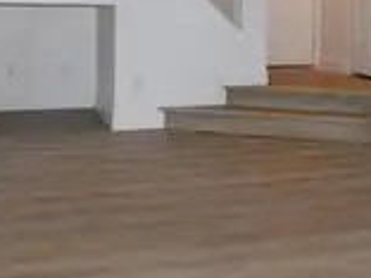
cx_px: 233
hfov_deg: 32.5
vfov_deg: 23.8
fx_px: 632
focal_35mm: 59
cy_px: 5
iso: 200
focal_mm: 4
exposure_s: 1/30
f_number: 3
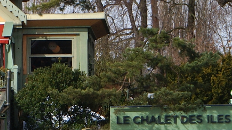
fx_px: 2135
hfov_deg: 6.2
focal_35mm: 347
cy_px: 110
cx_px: -92
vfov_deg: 3.5
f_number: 11
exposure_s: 1/125
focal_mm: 55
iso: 100
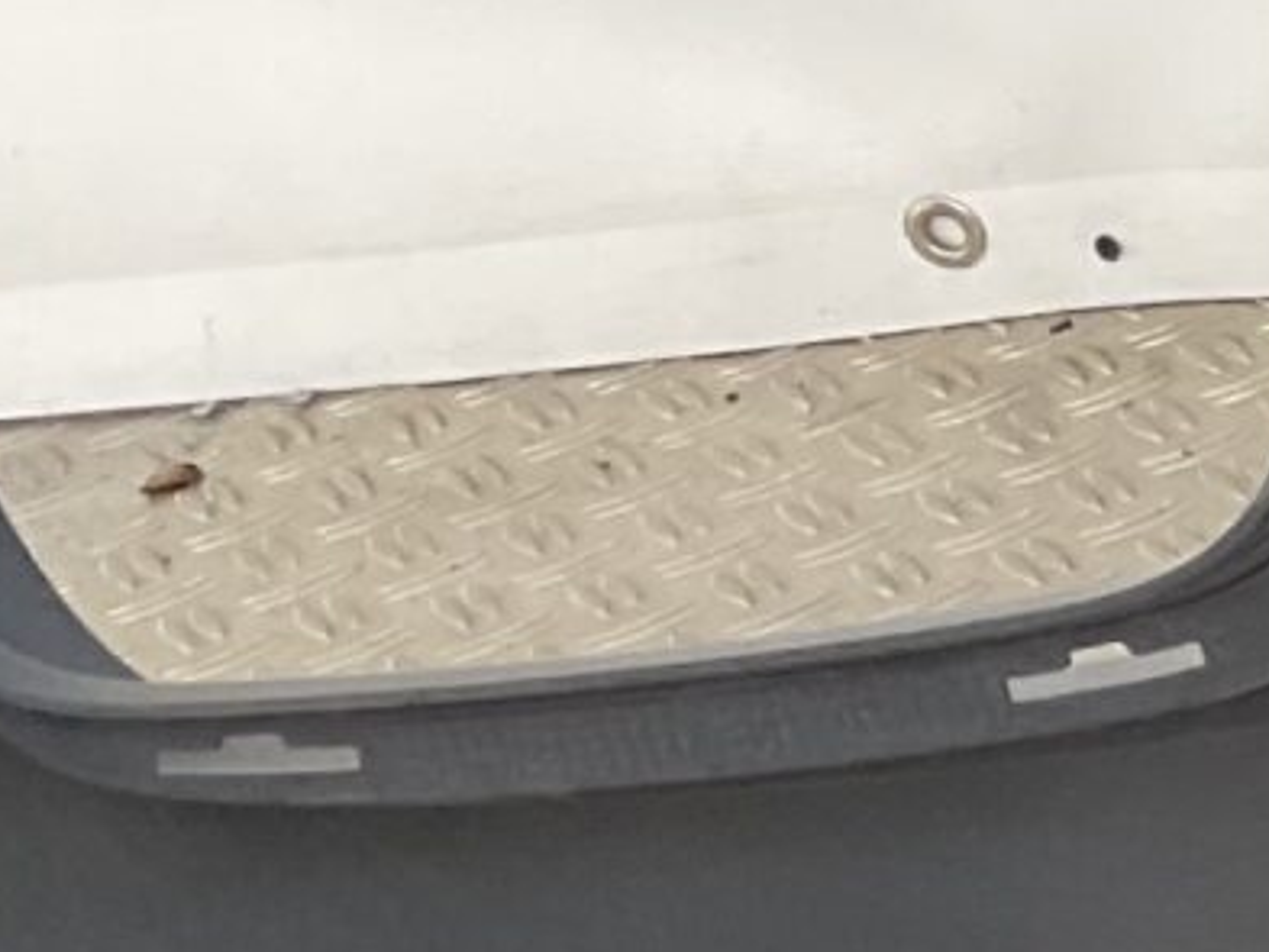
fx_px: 6931
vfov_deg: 7.6
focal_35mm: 189
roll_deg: +10.6
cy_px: 1662
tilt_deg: -35.6
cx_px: 3529
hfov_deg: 8.9
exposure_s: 1/108
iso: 16
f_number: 1.8
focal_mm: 3
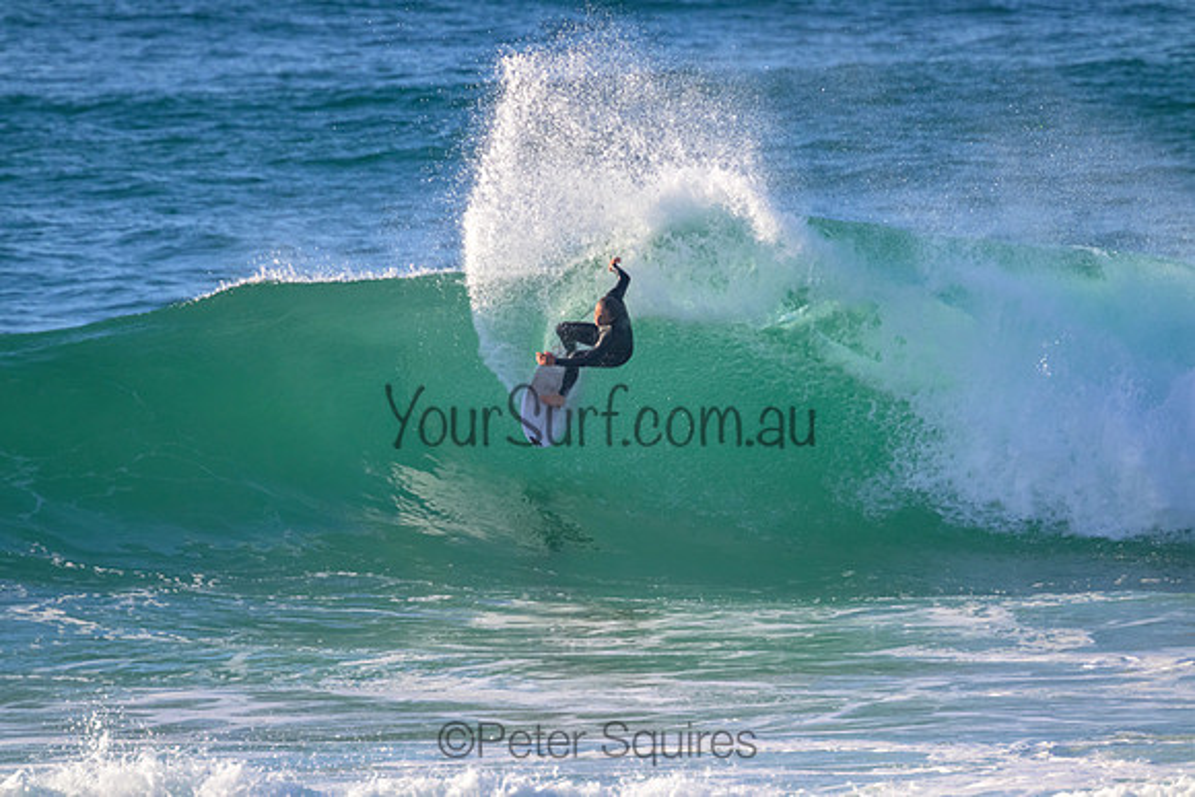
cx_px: 598
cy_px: 398
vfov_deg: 1.7
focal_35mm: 800
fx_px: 26561
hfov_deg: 2.6
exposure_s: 1/1250
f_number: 11
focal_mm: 800
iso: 1600
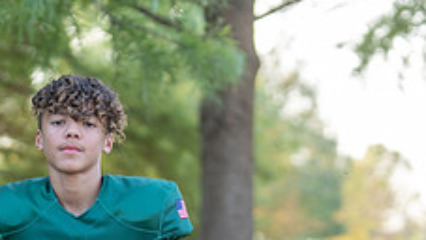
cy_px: 353
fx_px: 2577
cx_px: 88
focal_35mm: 228
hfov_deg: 9.4
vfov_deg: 5.3
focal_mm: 84
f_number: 2.8
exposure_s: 1/320
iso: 250
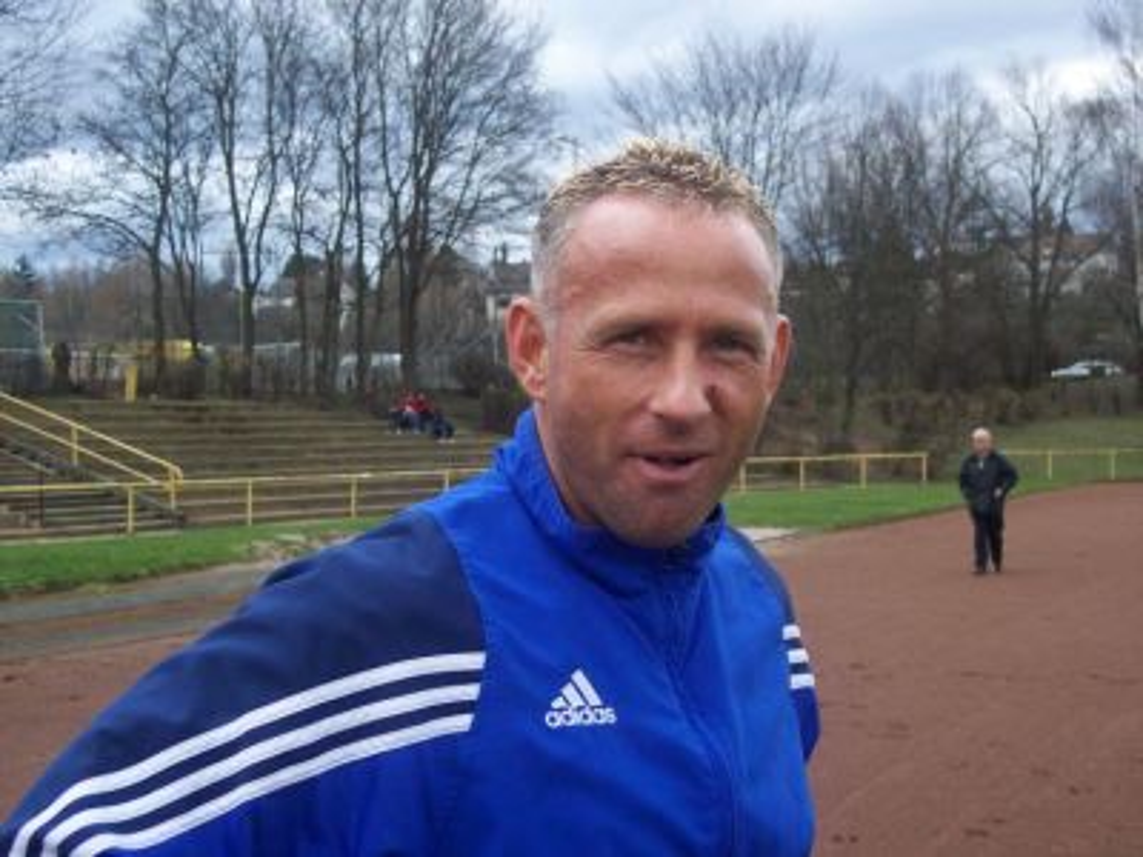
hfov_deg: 36.8
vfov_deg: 28.0
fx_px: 1717
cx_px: 572
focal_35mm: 52
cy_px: 428
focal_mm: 10.7
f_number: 4
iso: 100
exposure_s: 1/250
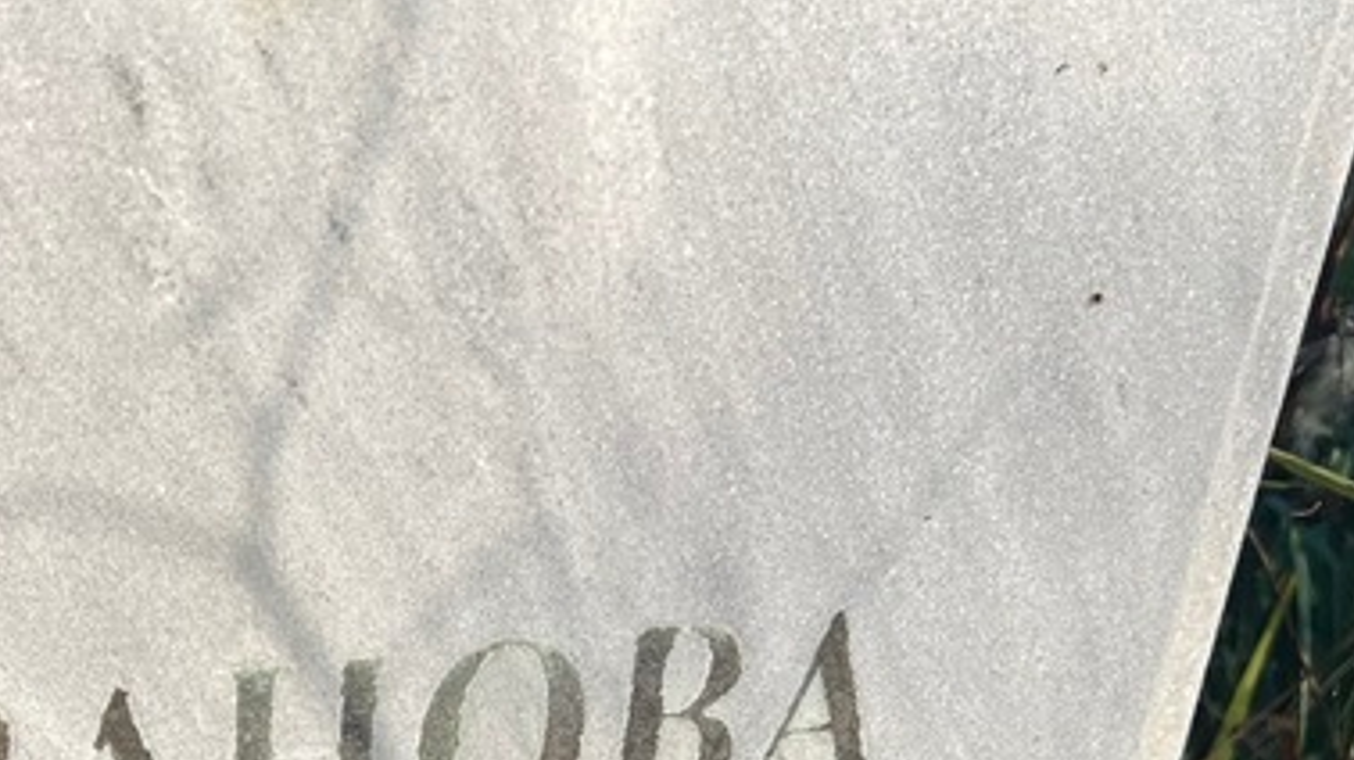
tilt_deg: -31.7
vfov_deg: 18.2
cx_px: 272
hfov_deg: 33.9
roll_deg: -3.0
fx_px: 2153
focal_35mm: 60
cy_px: 1068
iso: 50
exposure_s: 1/4630
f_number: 1.5
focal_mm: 5.7
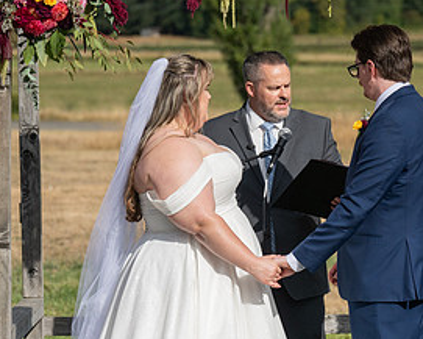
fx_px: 2542
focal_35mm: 203
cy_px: 199
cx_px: 281
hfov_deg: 9.5
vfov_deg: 7.6
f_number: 4.5
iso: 400
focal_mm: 101
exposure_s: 1/8000
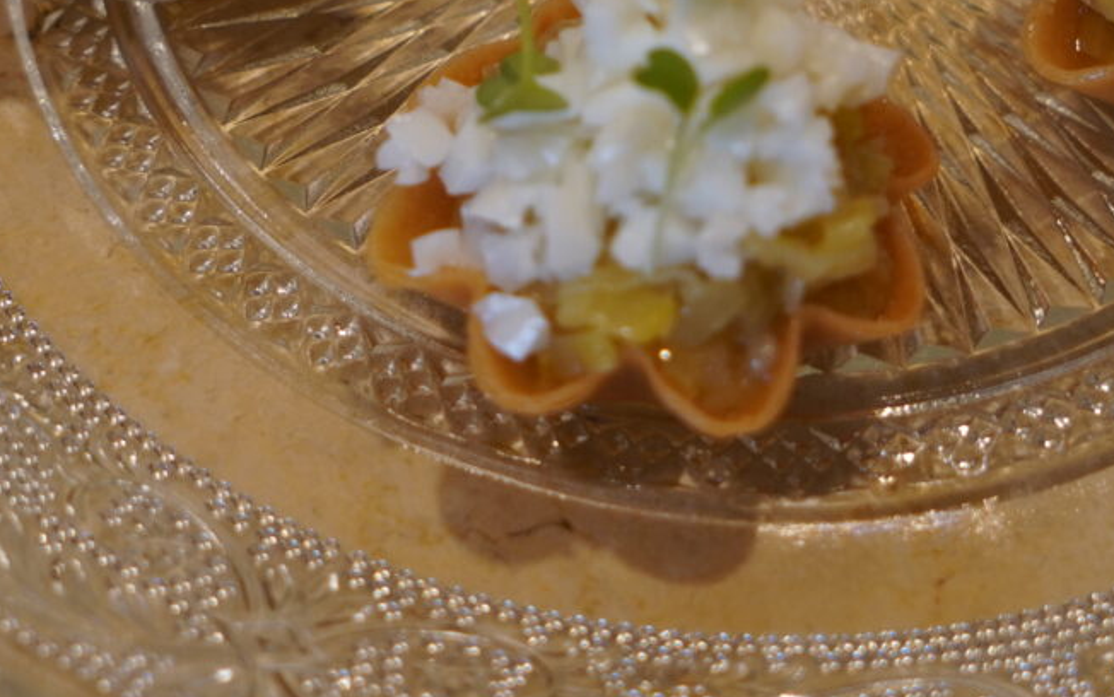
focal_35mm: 108
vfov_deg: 11.9
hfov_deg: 19.2
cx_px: 695
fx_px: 3280
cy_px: -120
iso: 400
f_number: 4
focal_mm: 30
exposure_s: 1/60
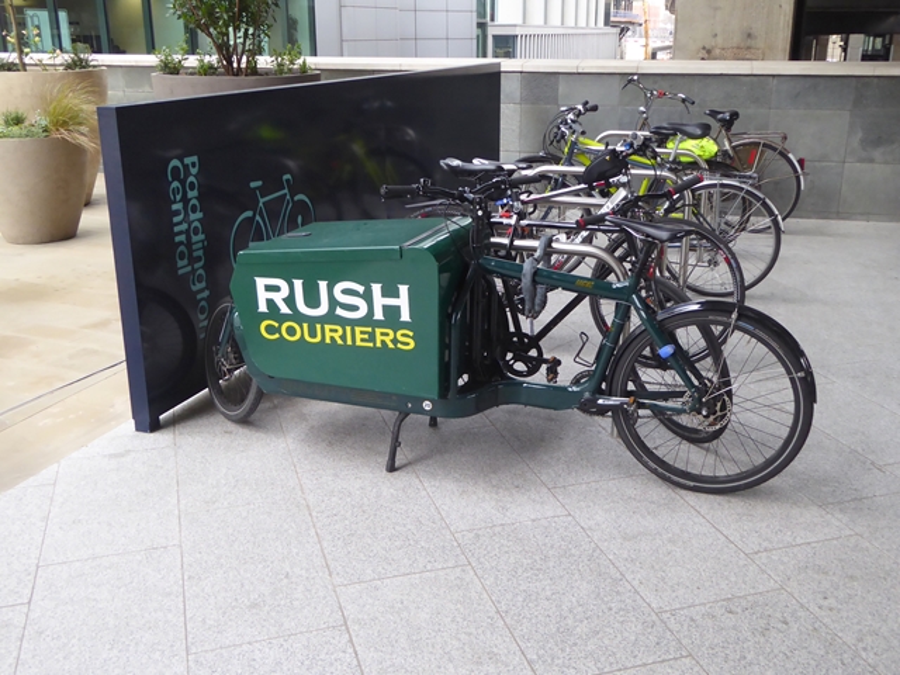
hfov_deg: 52.6
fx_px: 910
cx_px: 450
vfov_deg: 40.7
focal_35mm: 35
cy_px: 338
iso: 320
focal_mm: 6.3
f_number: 3.7
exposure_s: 1/60
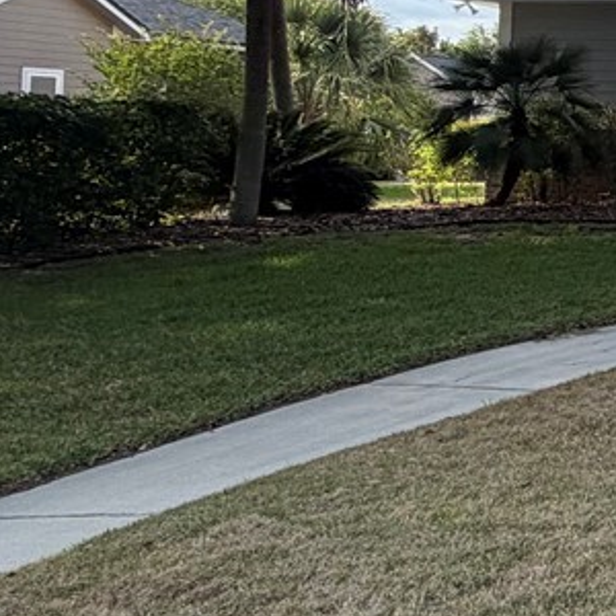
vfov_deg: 25.5
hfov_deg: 16.2
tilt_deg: +1.9
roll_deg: +0.7
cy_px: 99
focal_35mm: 66
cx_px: 1376
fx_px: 1329
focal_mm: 2.22
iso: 40
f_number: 2.2
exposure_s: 1/527
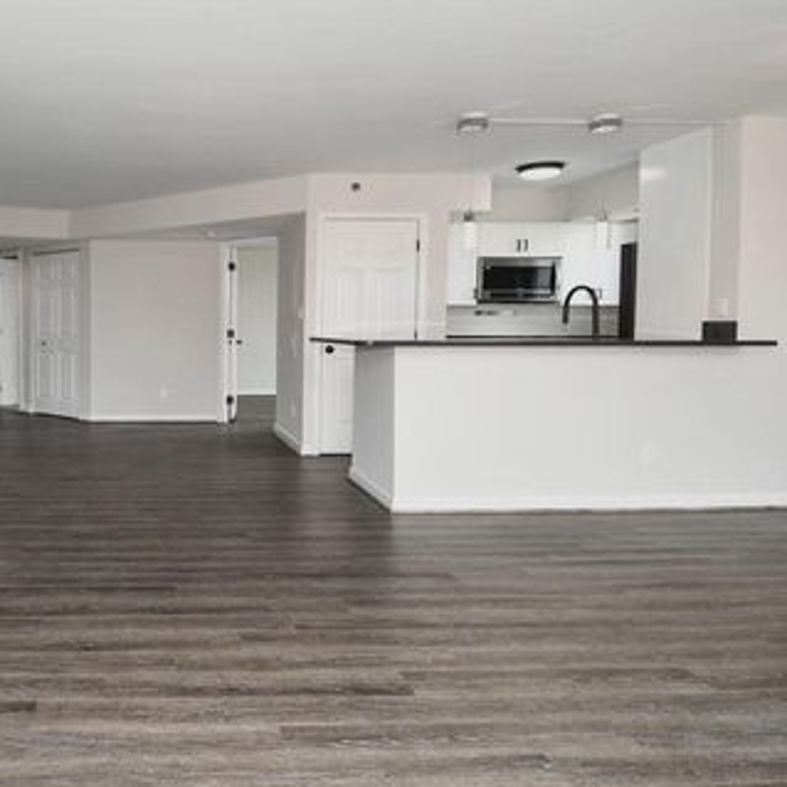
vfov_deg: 65.0
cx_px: 183
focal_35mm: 24
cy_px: 394
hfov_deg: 60.9
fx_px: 617
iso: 200
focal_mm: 12
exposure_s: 1/100
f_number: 5
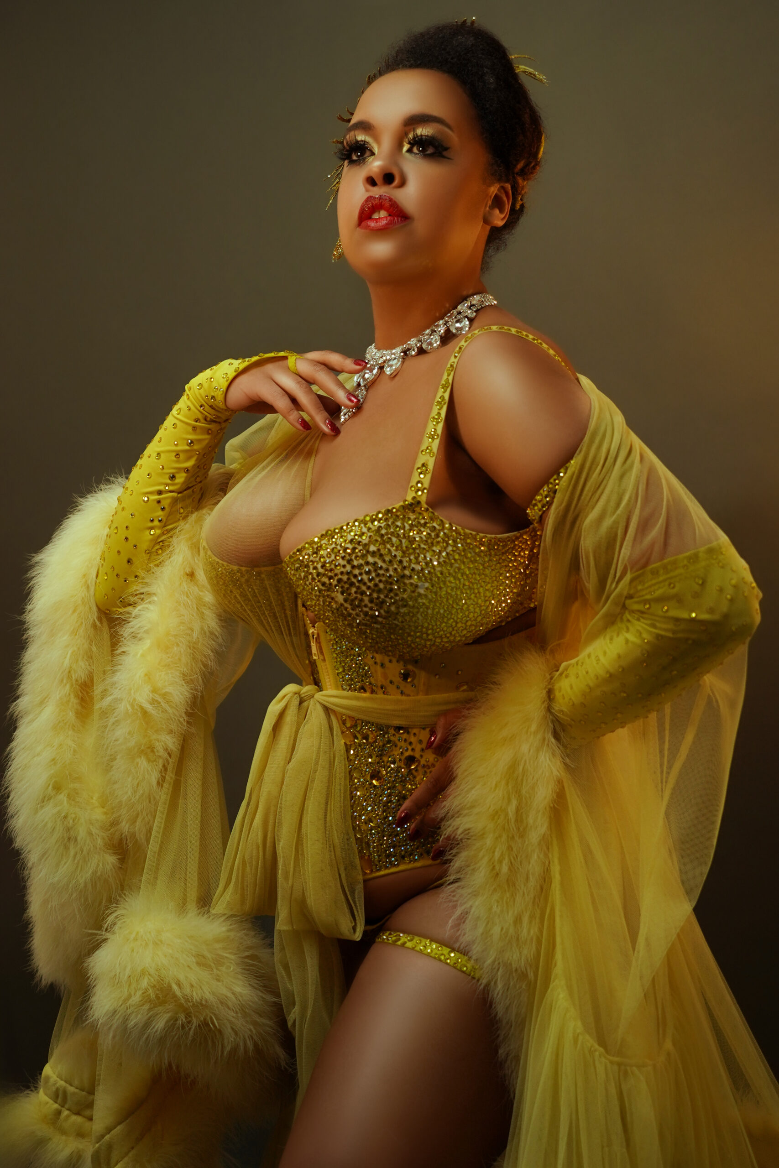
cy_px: 584
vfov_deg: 34.5
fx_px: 1882
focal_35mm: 58
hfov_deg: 23.4
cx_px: 390
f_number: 3.2
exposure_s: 1/250
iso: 320
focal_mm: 39
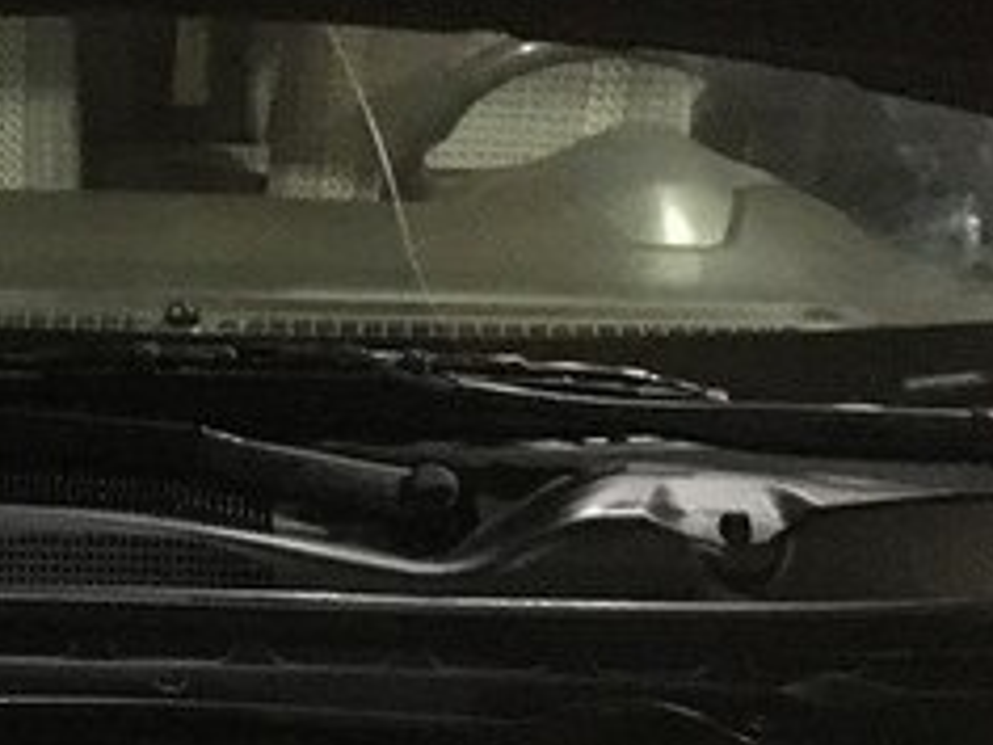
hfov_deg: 23.5
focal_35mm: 81
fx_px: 2324
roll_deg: -1.5
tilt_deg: -36.7
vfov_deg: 17.2
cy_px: 945
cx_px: 101
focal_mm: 4.15
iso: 800
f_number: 2.2
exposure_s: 1/17
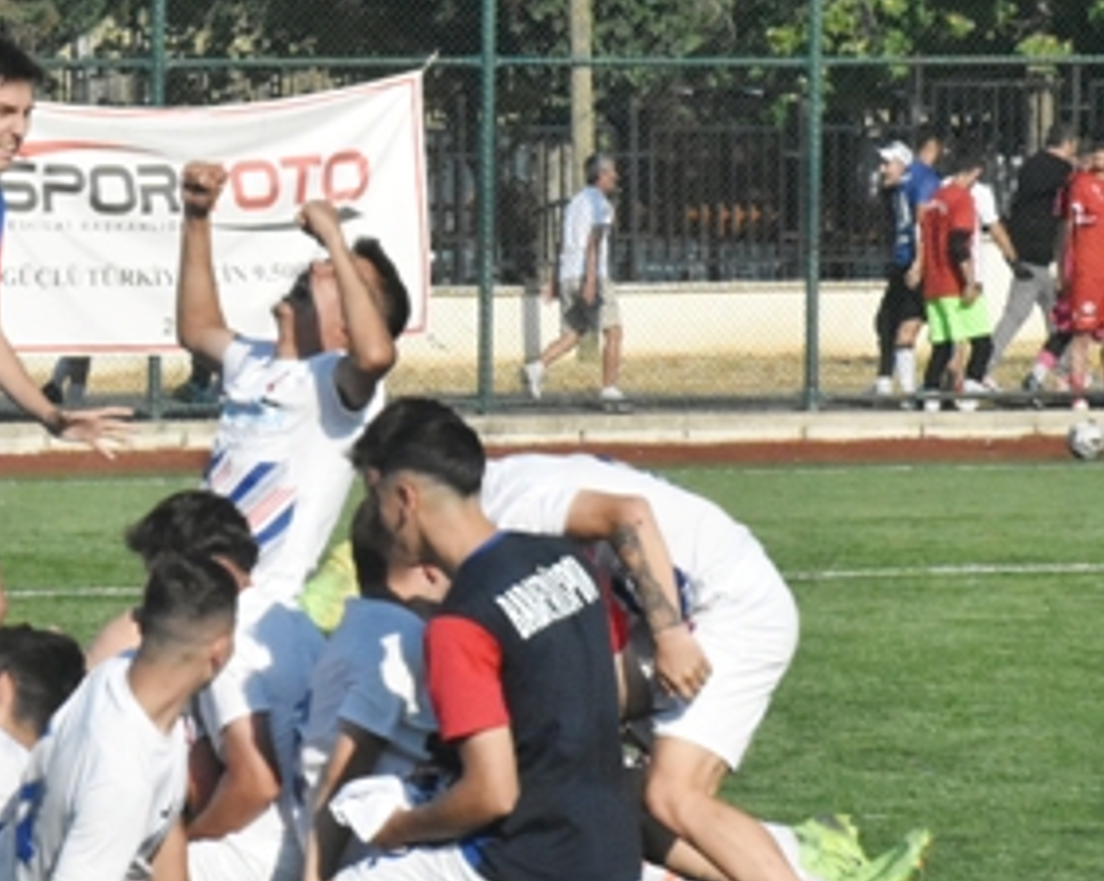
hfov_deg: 6.7
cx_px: 102
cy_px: 343
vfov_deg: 5.4
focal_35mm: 288
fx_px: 9400
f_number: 22
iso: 6400
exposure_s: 1/2000
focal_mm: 90
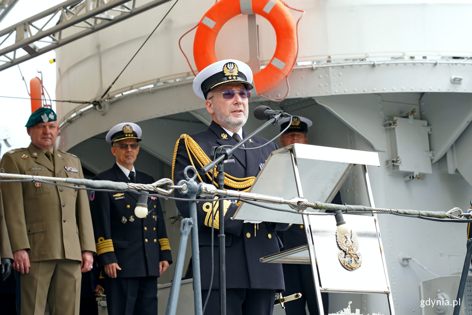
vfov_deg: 13.0
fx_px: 1377
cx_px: 236
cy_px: 158
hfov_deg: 19.5
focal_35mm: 105
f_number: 6.3
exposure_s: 1/160
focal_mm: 105
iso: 160
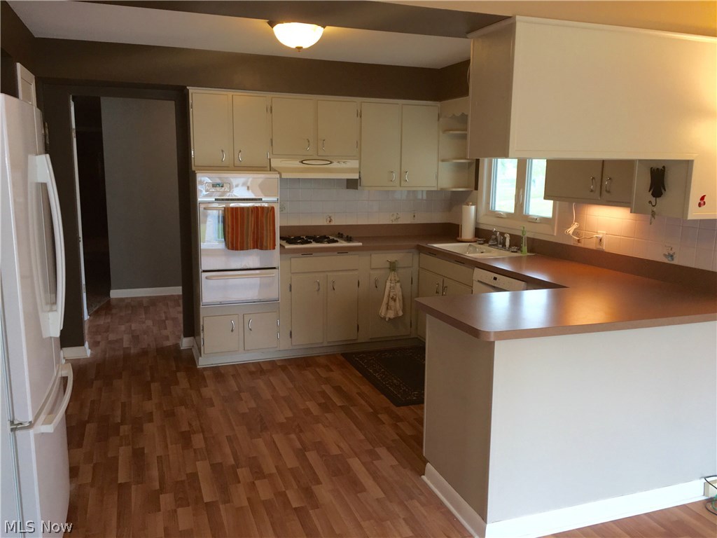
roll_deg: -1.0
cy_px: 269
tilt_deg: -10.3
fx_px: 601
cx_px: 358
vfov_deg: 48.2
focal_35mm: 29
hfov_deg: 61.7
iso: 32
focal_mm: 4.15
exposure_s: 1/30
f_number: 2.2
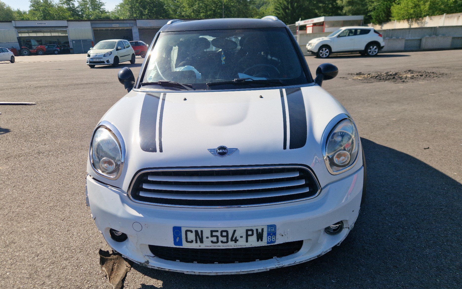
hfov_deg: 72.5
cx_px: 229
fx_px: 315
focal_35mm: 25
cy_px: 142
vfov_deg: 49.3
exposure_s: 1/1667
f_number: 1.8
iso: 50
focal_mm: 5.4
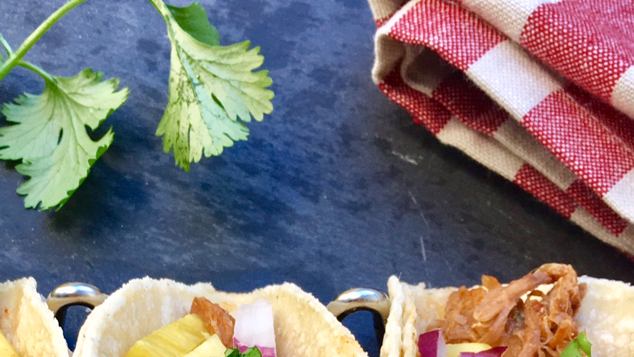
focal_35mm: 63
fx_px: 1059
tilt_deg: -72.6
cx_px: 226
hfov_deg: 33.1
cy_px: 515
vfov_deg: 17.4
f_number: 2.2
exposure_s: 1/60
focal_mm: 4.15
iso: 25
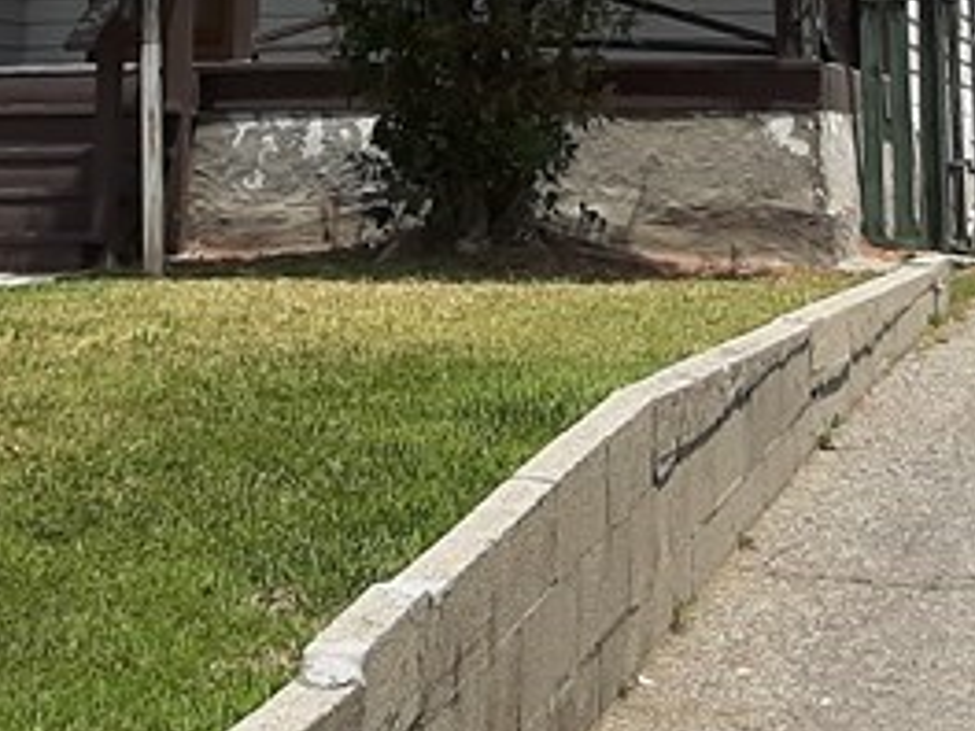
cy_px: -502
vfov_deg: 13.4
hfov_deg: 19.4
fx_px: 2845
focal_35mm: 101
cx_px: 458
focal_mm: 3.93
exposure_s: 1/3289
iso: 40
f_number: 1.7
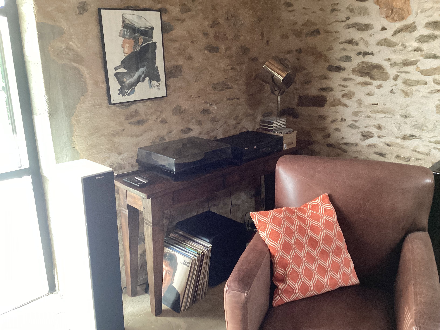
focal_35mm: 31
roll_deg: +0.6
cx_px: 220
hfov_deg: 58.4
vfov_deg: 45.4
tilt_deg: -16.9
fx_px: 394
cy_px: 165
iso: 200
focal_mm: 3.3
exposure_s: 1/60
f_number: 2.4
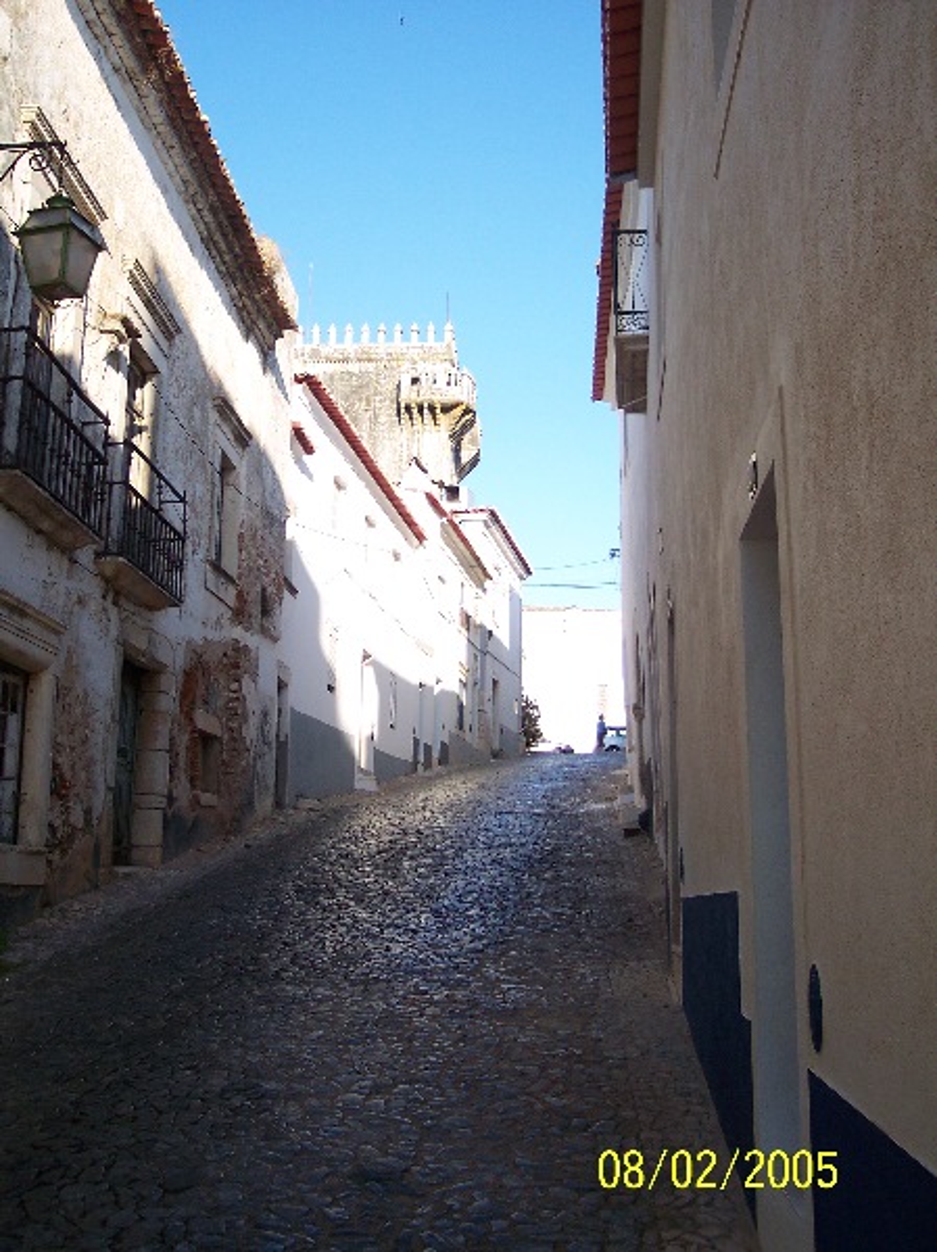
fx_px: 1373
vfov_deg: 49.0
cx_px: 468
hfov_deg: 37.7
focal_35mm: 38
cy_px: 626
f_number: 2.8
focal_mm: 8
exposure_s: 1/700
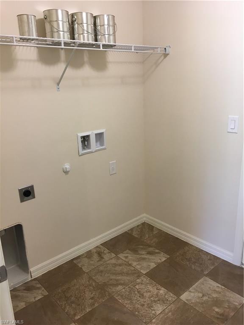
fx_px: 273
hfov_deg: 48.2
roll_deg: +1.3
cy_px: 162
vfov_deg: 61.7
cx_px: 122
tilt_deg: -16.4
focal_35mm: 29
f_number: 2.2
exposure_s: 1/33
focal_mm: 4.15
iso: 64
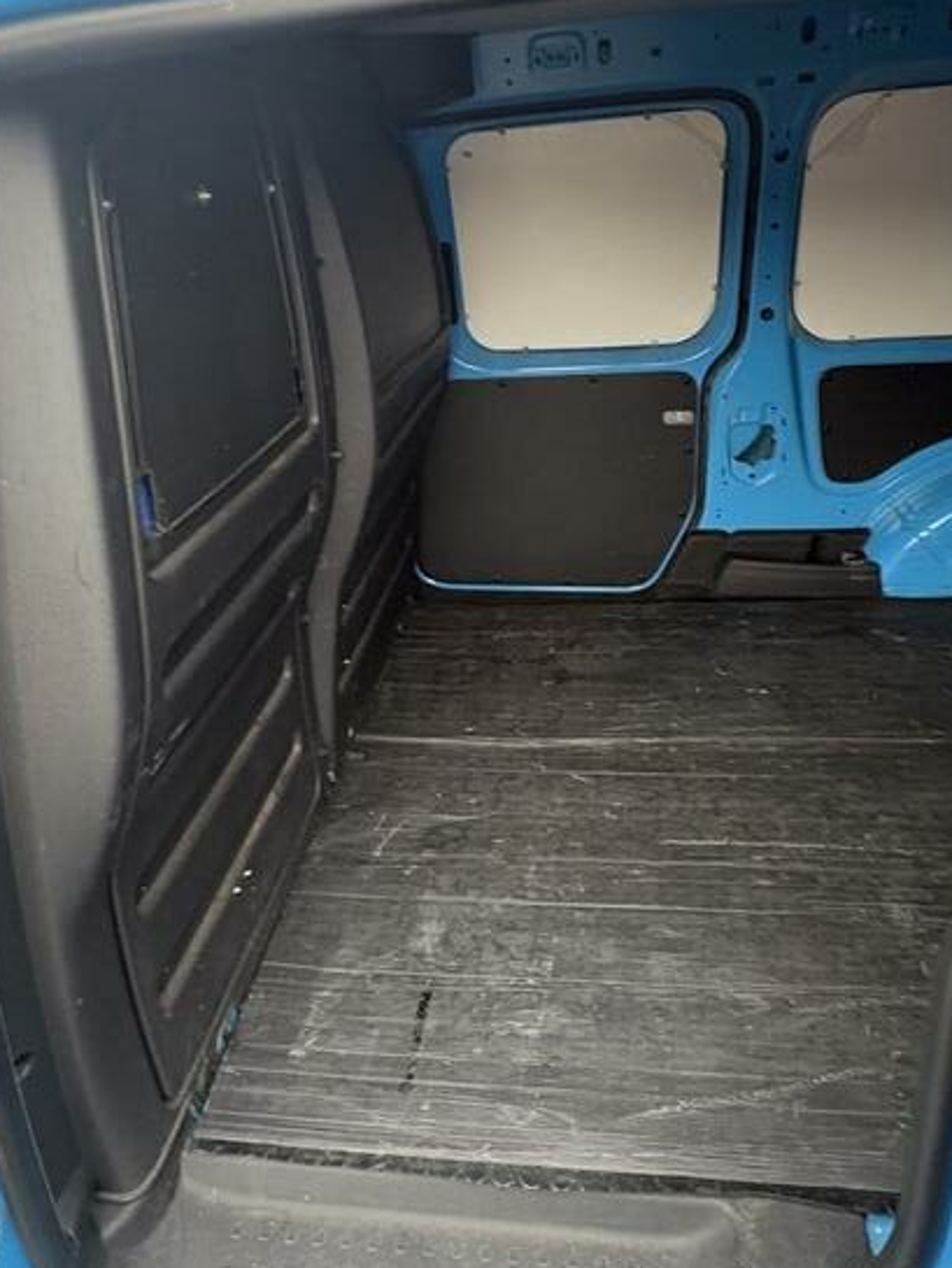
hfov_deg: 58.9
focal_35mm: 23
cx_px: 491
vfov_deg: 72.7
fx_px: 843
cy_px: 477
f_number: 2.2
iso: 250
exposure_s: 1/60
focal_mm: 2.22
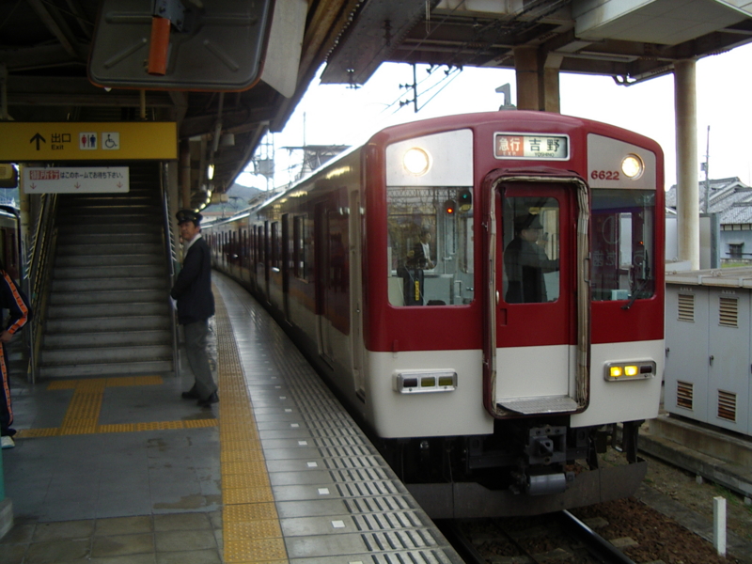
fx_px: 826
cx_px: 376
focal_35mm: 38
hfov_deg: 49.0
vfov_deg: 37.7
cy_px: 282
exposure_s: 1/60
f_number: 2.6
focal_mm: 5.8
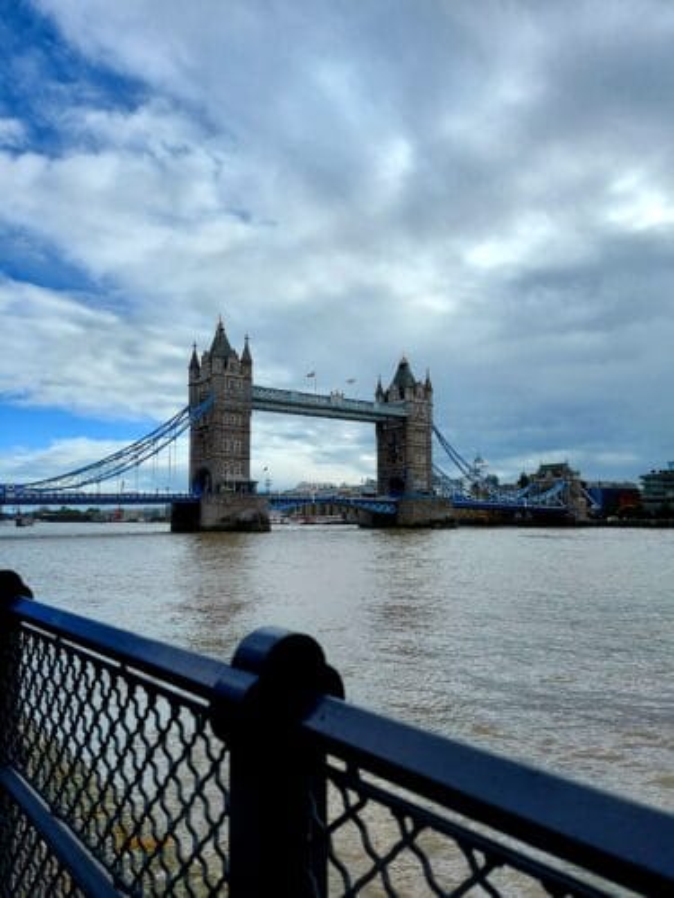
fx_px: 623
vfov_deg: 71.6
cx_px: 337
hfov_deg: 56.8
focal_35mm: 24
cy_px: 449
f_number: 1.8
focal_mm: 5.23
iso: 32
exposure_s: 1/2000
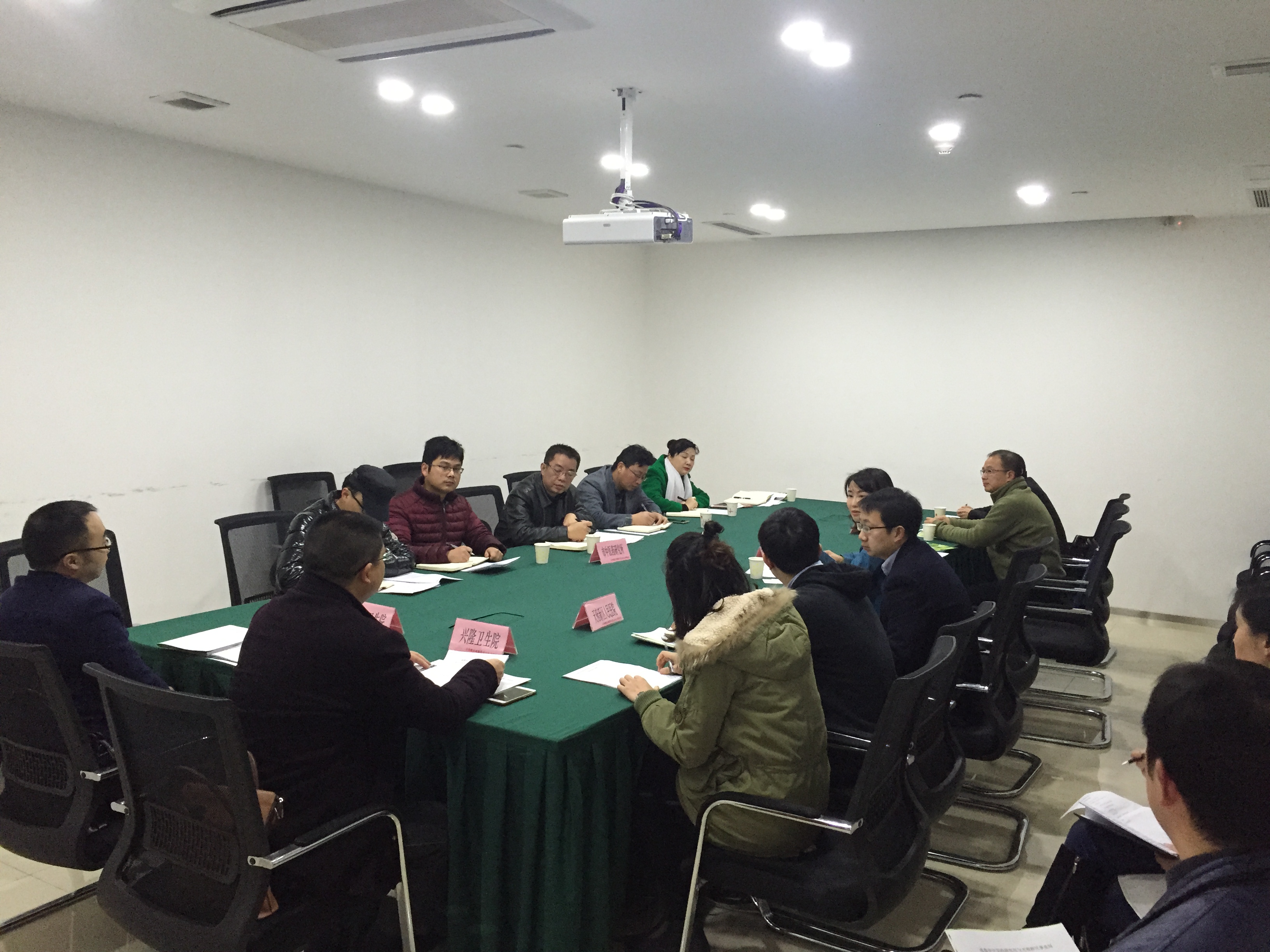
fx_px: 1064
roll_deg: -1.7
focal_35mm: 29
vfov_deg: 48.2
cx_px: 635
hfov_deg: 61.7
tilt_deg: -6.8
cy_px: 476
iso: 200
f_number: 2.2
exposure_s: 1/30
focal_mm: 4.15
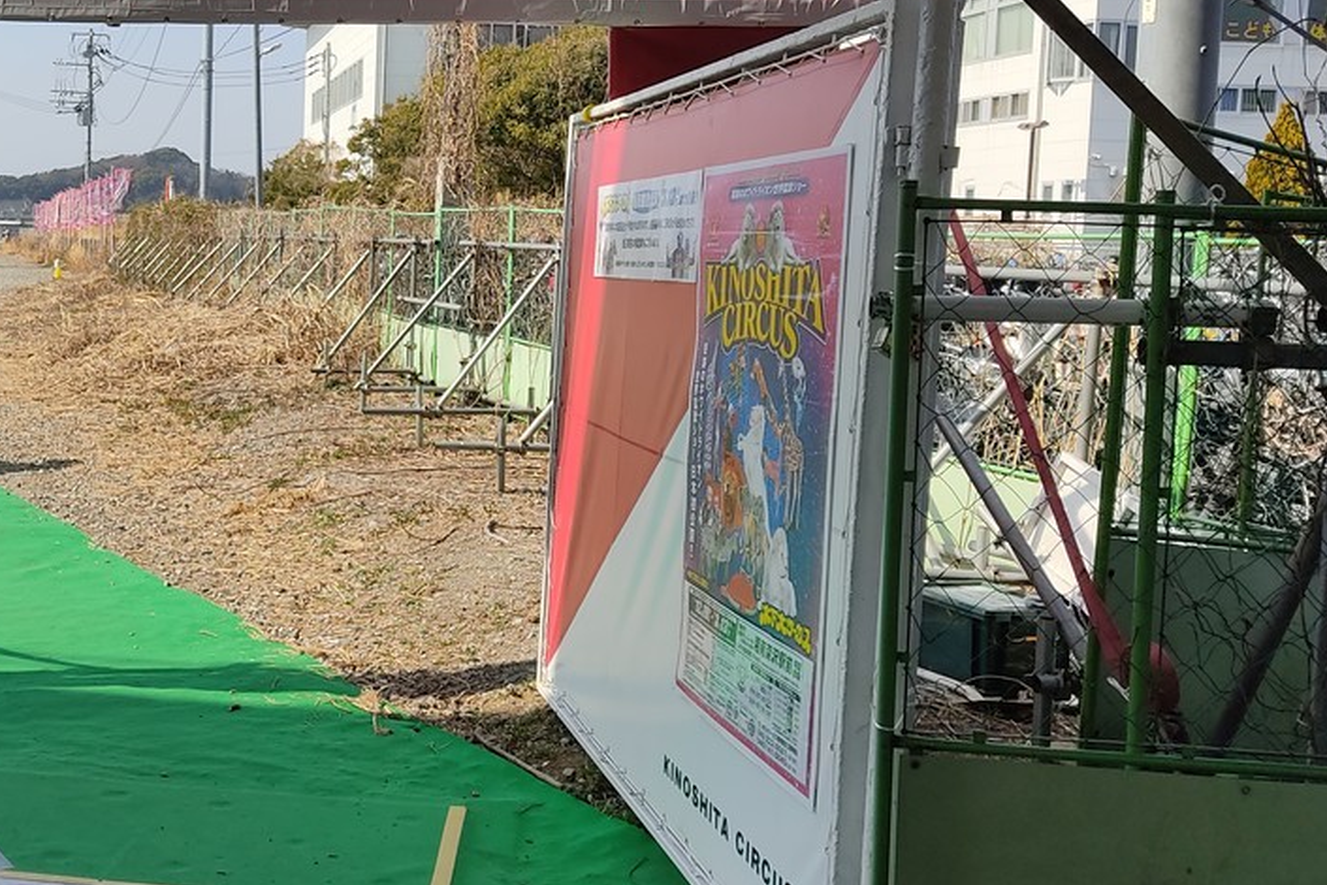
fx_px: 1695
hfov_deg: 40.9
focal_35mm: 46
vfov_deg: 29.2
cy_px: 378
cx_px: 260
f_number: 1.79
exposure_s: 1/1198
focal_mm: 4.74
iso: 100
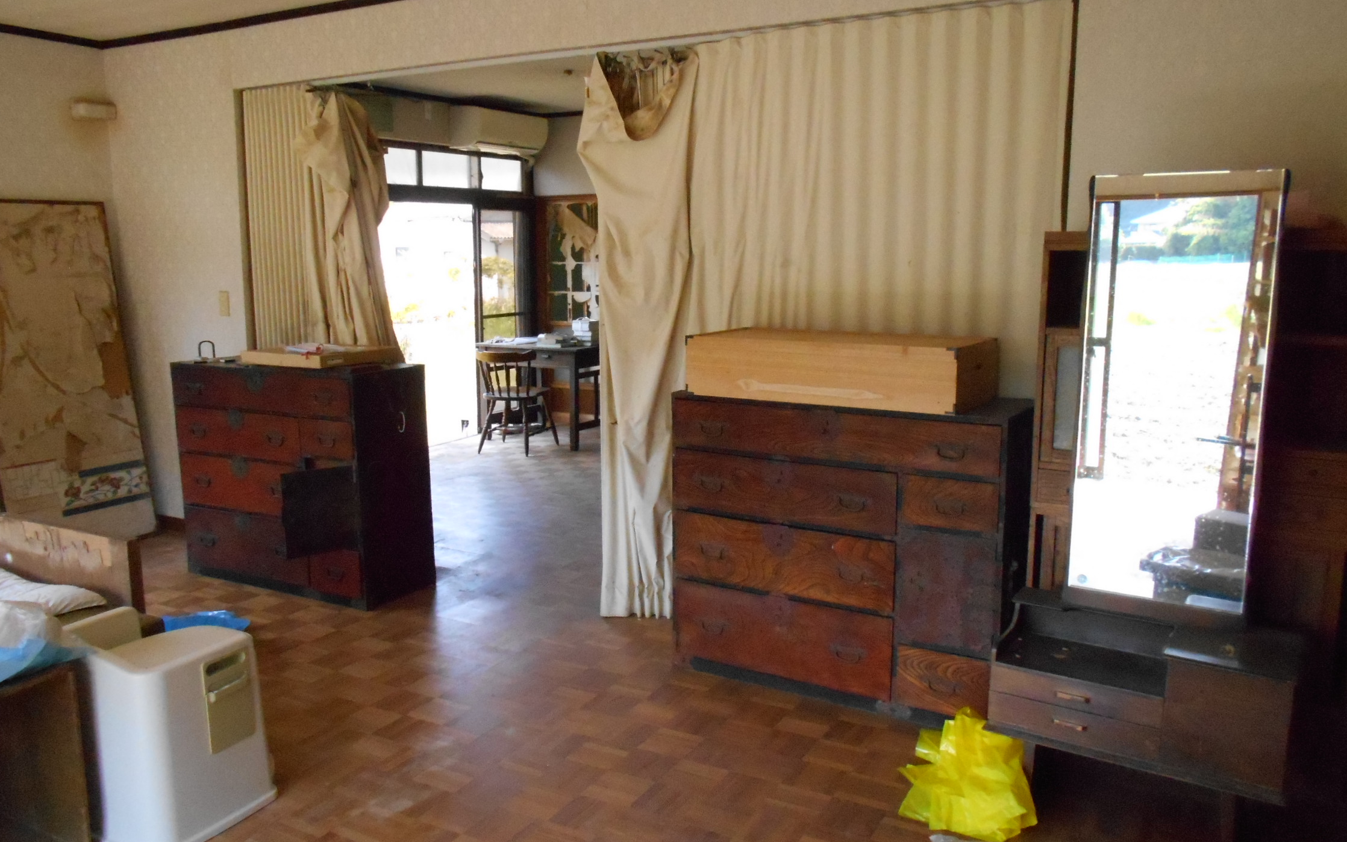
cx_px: 670
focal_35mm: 28
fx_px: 1028
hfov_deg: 66.5
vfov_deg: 44.5
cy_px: 407
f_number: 3.2
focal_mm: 4.6
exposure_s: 1/500
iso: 800
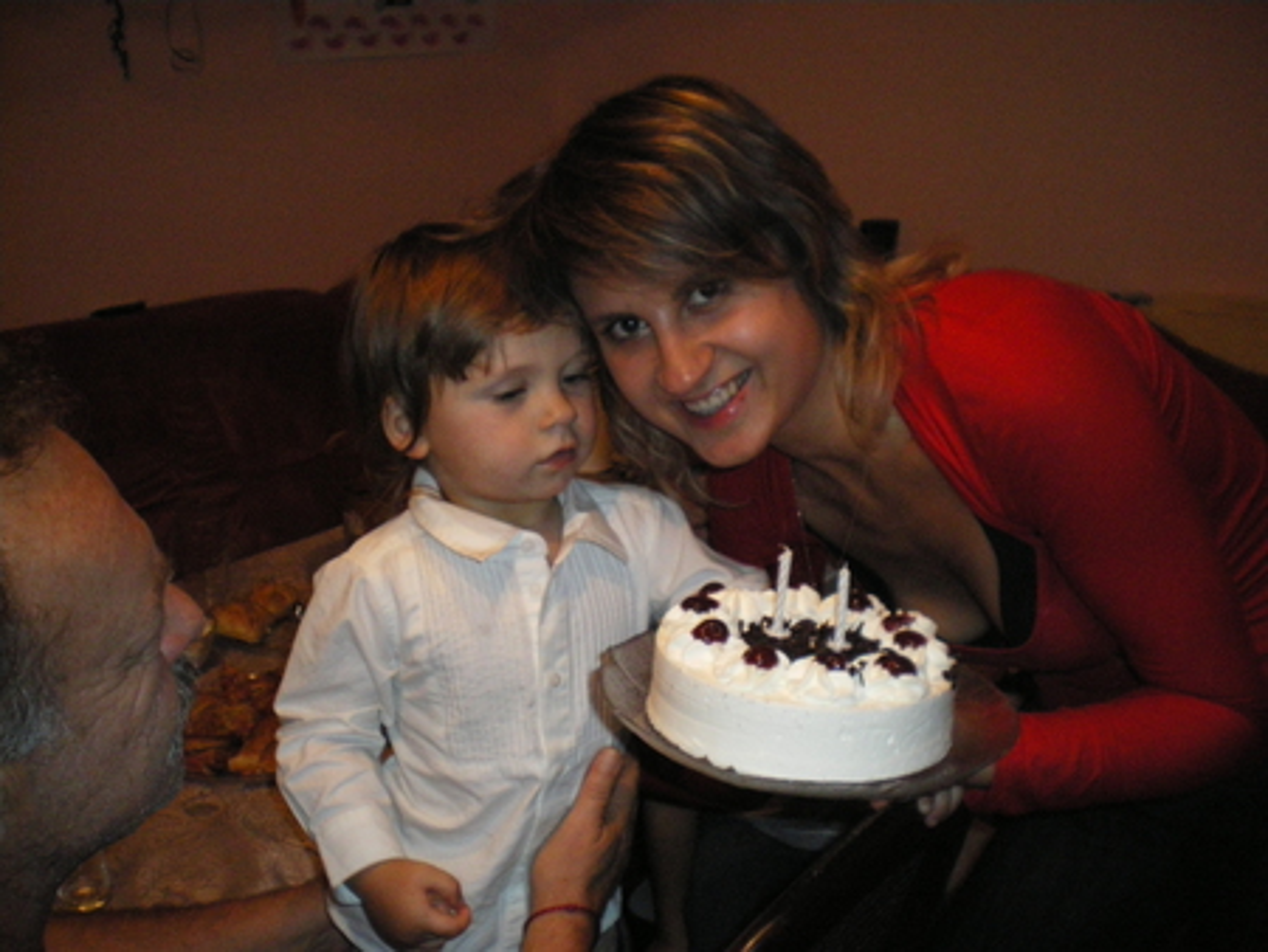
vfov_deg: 39.7
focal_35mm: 36
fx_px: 1319
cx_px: 634
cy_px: 476
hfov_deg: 51.3
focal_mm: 6.3
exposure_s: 1/50
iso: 500
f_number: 3.1
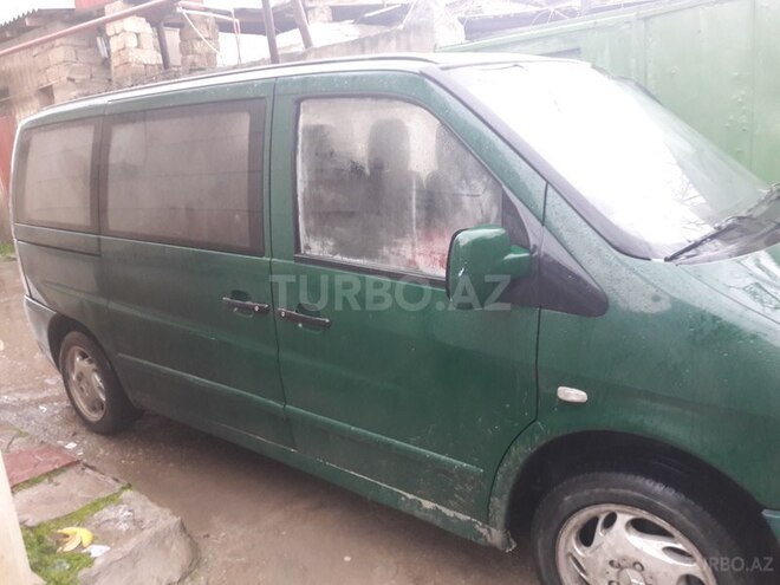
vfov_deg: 49.7
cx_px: 390
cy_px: 292
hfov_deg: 63.4
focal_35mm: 28
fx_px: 631
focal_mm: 3.7
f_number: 1.9
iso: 160
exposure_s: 1/25
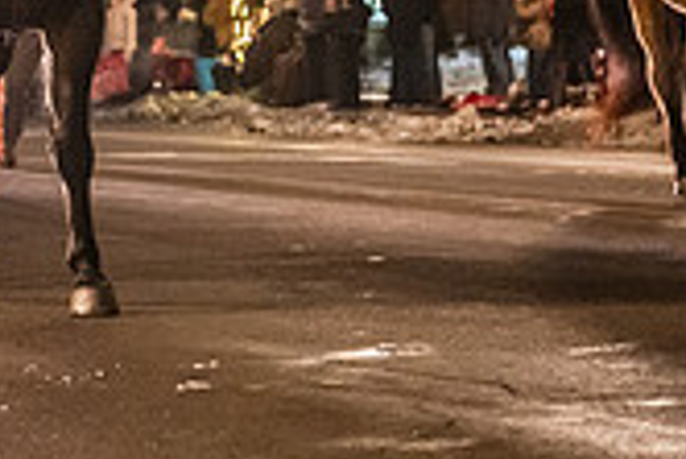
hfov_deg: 10.4
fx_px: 3738
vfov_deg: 6.9
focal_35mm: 196
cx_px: -79
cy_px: -325
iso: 5000
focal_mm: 56
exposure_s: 1/200
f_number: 2.8
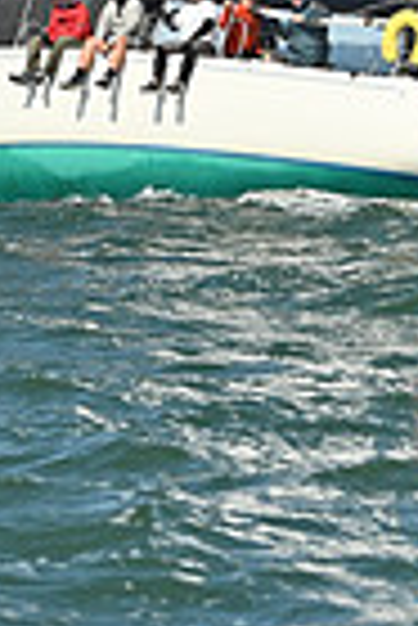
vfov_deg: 6.1
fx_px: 5802
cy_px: -279
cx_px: 169
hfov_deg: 4.1
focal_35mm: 334
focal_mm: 80
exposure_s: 1/5000
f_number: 4.5
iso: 320
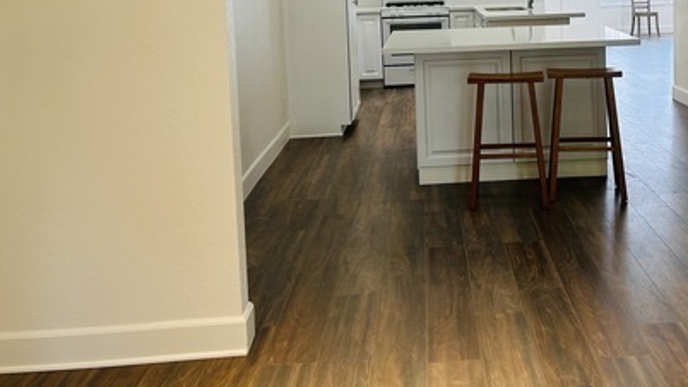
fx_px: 857
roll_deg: +1.8
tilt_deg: -4.3
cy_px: 34
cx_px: 511
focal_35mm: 47
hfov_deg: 42.5
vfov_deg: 24.6
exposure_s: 1/120
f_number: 1.5
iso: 64
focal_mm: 5.7
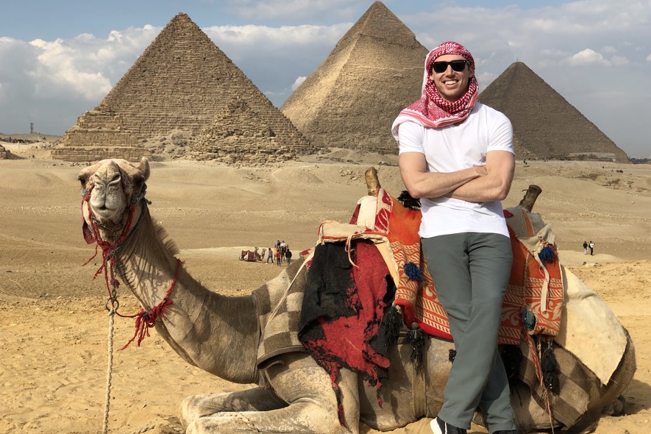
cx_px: 325
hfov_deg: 36.2
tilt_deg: -2.0
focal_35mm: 55
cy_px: 189
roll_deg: +0.0
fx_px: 995
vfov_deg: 24.6
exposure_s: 1/1043
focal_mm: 6
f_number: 2.4
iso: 16
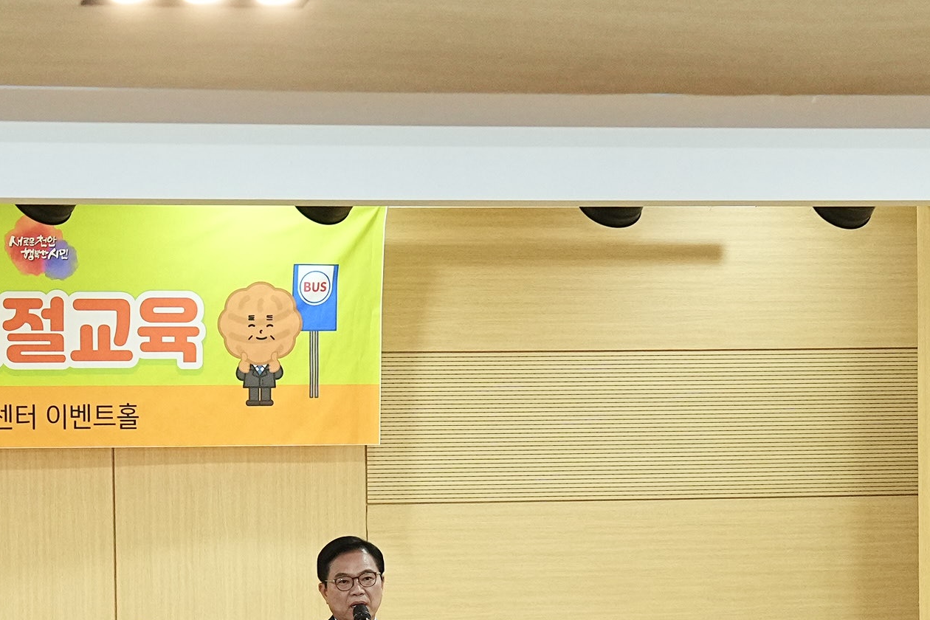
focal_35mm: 240
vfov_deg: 5.7
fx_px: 6200
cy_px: 827
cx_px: 382
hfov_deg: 8.6
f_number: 4
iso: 2500
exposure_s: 1/200
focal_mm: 70
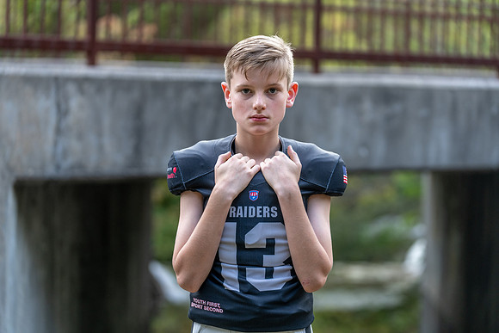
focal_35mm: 111
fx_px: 1539
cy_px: 166
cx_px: 250
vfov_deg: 12.3
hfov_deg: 18.4
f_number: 2.8
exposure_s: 1/320
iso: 500
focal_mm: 111
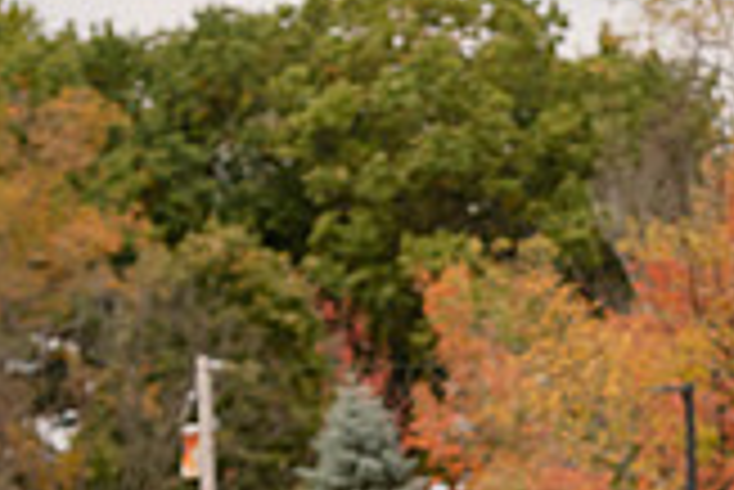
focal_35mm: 363
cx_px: 865
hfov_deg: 5.6
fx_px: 7408
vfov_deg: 3.8
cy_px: 798
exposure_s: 1/1250
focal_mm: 102
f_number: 4.5
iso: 320
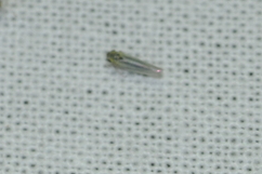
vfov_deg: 2.2
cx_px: -66
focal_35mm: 627
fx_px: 4560
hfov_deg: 3.3
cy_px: 123
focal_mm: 105
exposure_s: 1/60
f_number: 10
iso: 800
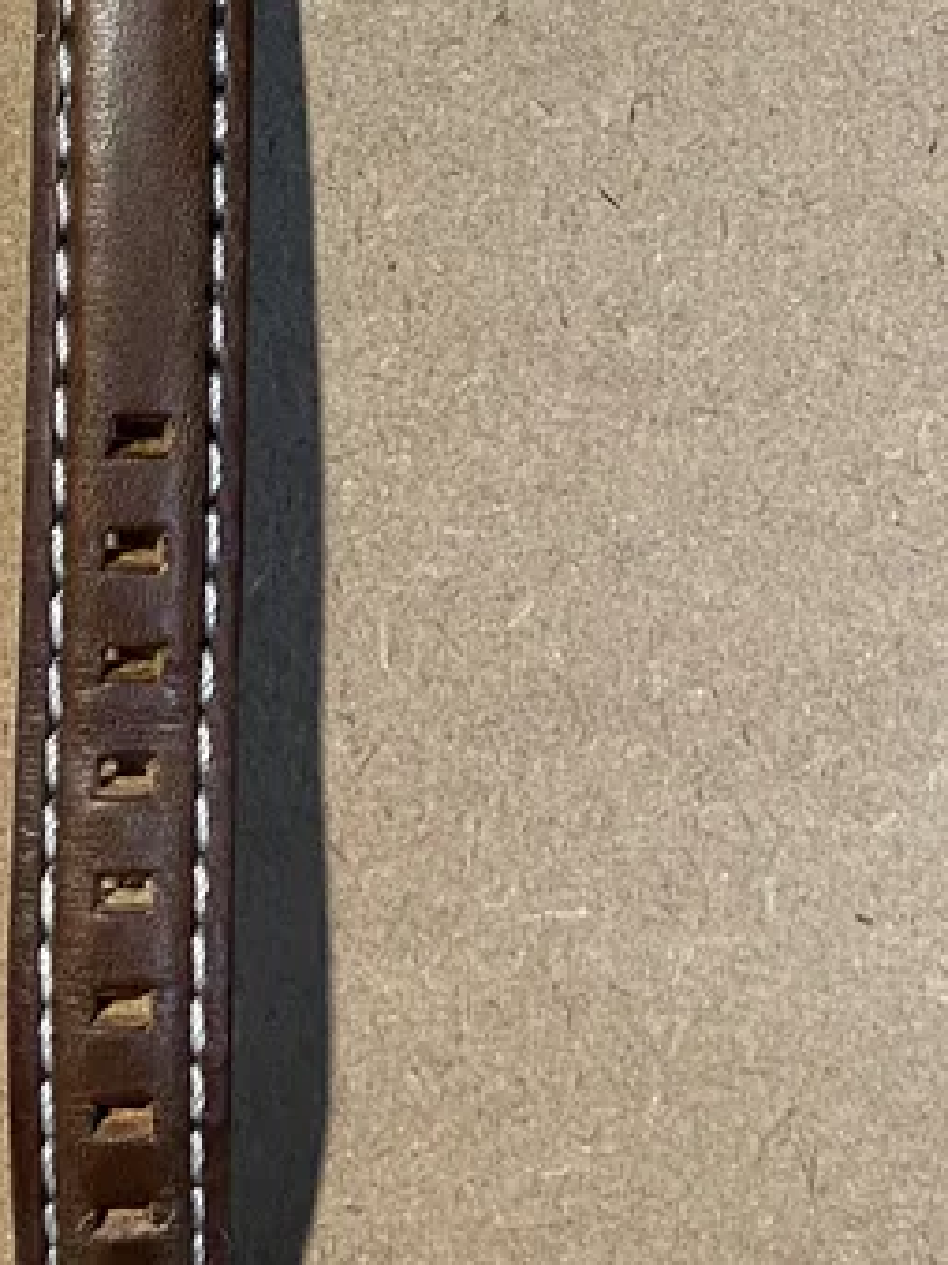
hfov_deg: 16.0
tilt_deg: -87.9
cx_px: 422
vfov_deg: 19.7
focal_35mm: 92
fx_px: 3361
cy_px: -373
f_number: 1.8
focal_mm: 4.25
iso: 160
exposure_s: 1/50
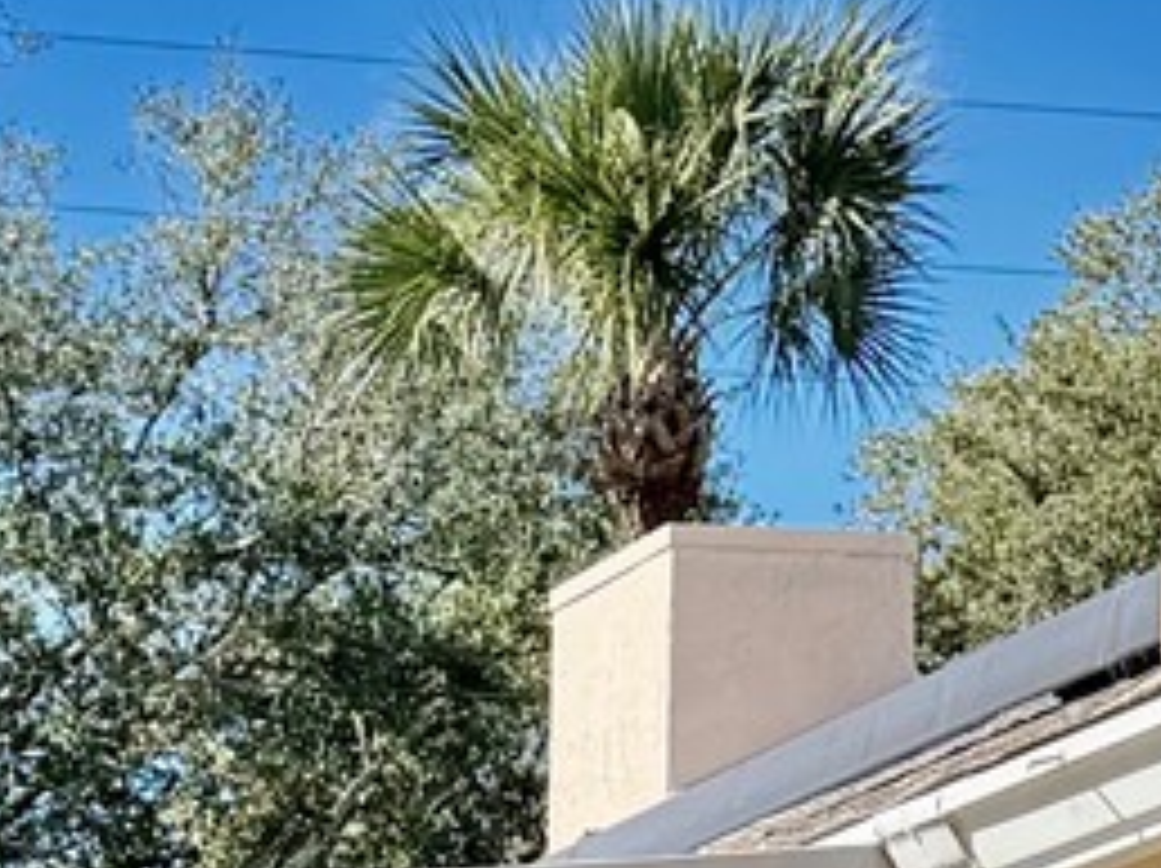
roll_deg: +0.8
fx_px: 4993
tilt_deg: -9.3
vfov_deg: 8.3
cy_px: 2658
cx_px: -472
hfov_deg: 12.7
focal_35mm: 149
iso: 80
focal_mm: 6.76
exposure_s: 1/2525
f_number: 1.78
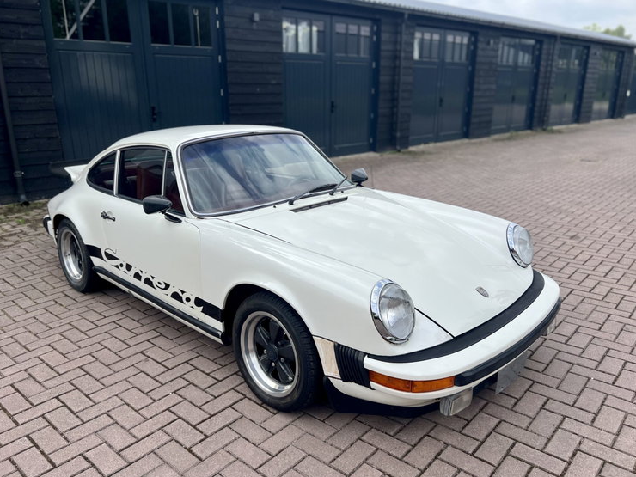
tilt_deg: -17.1
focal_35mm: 27
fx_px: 496
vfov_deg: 51.4
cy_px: 241
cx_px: 314
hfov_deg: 65.3
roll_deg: +0.7
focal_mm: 5.7
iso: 50
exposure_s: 1/2762
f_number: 1.5
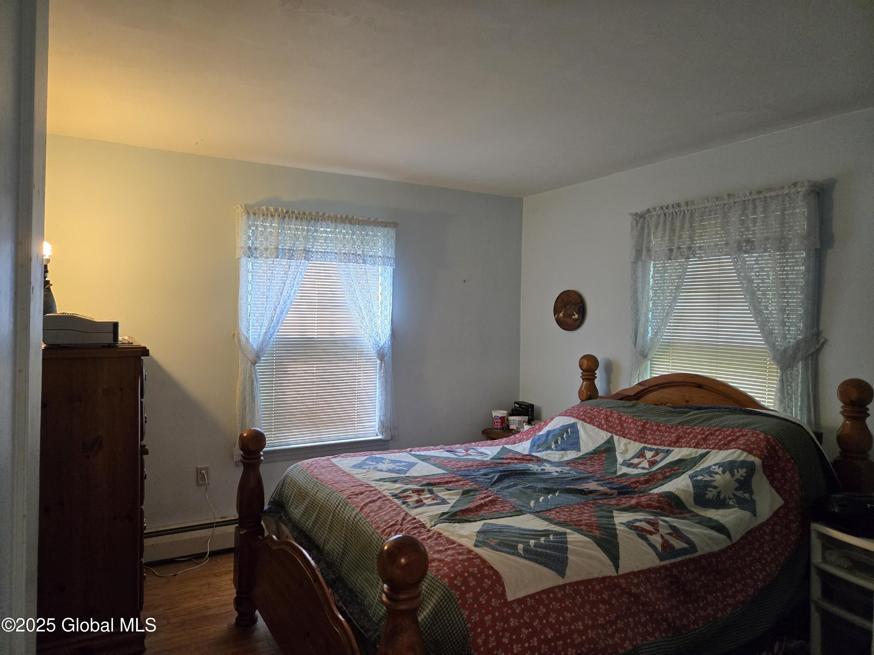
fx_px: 581
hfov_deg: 73.9
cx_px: 437
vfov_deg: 58.9
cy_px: 328
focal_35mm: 23
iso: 400
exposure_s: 1/120
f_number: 1.8
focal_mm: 5.4
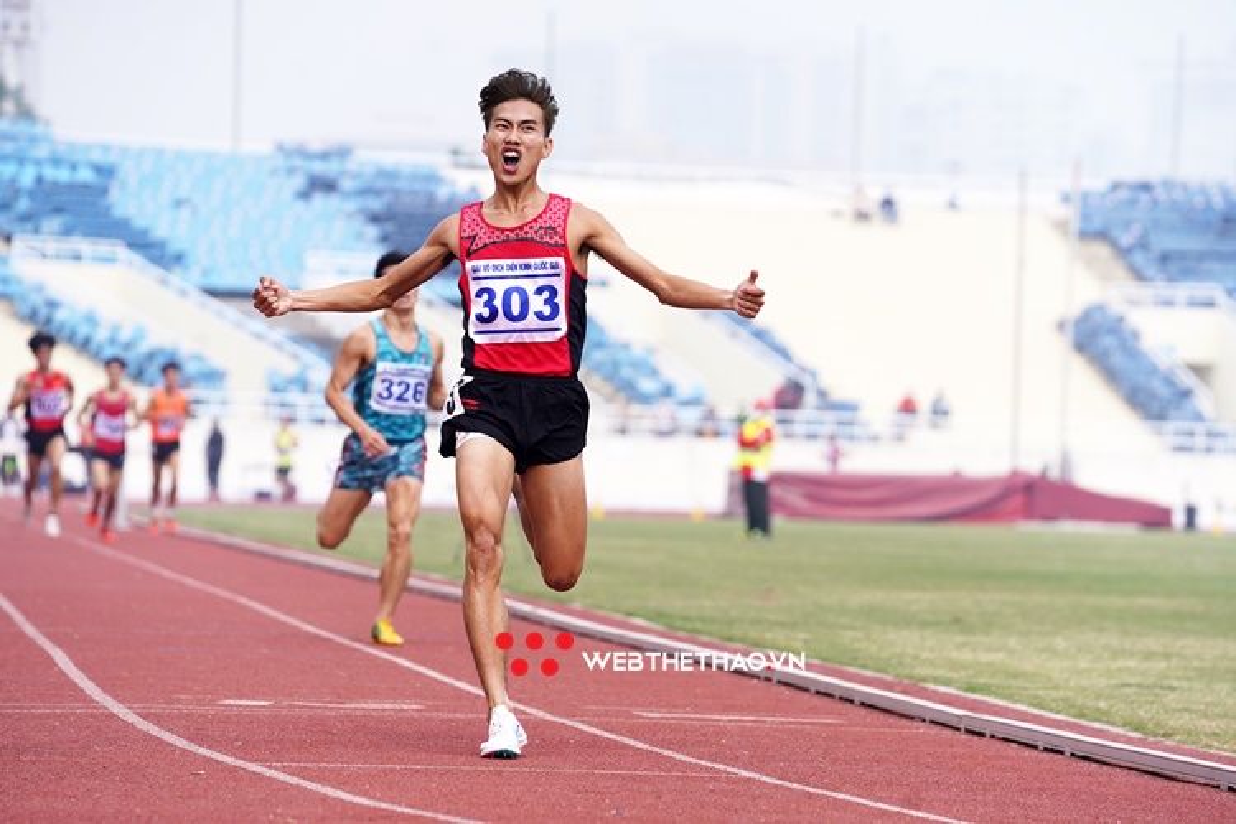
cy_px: 412
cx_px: 618
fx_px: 6866
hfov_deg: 10.3
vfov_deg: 6.9
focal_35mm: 200
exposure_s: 1/1600
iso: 640
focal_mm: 200
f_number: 5
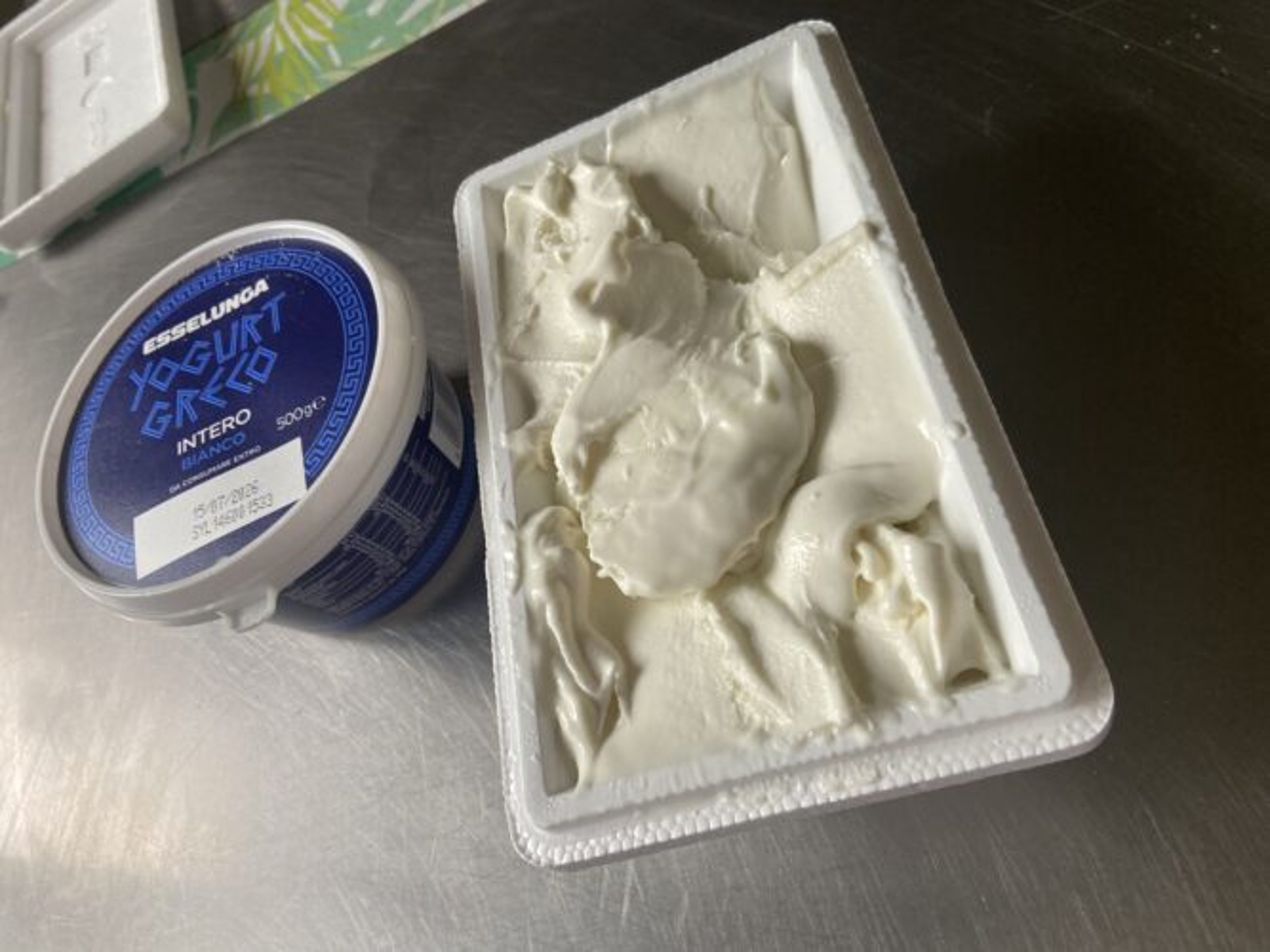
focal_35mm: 26
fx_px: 954
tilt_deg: -55.6
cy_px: 476
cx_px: 635
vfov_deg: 53.0
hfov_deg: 67.3
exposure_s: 1/121
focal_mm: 4.25
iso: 125
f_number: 1.8
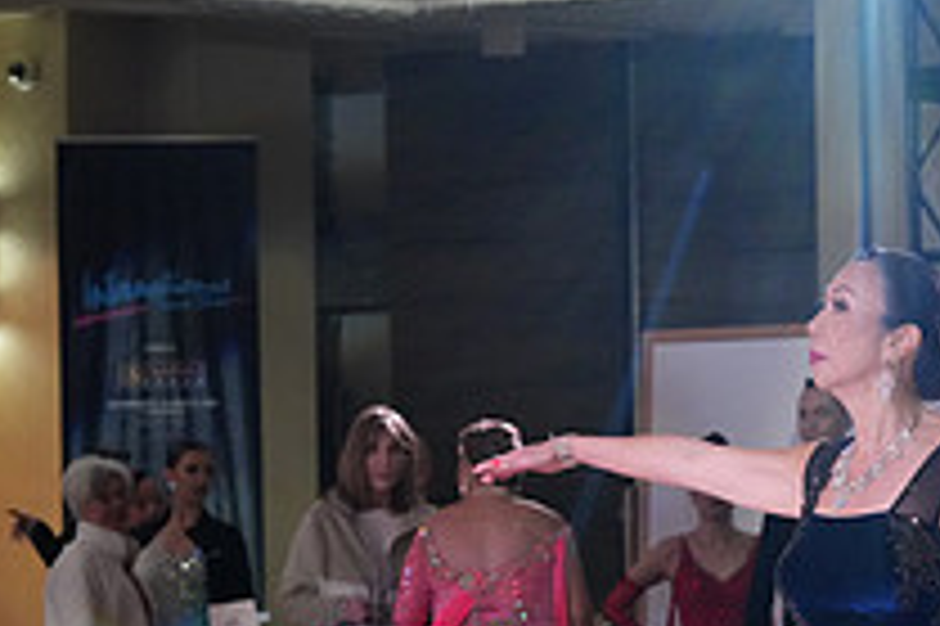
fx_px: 7618
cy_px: 754
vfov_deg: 4.7
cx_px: 859
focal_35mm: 292
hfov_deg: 7.0
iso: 5000
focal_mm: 105
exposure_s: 1/320
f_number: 5.6
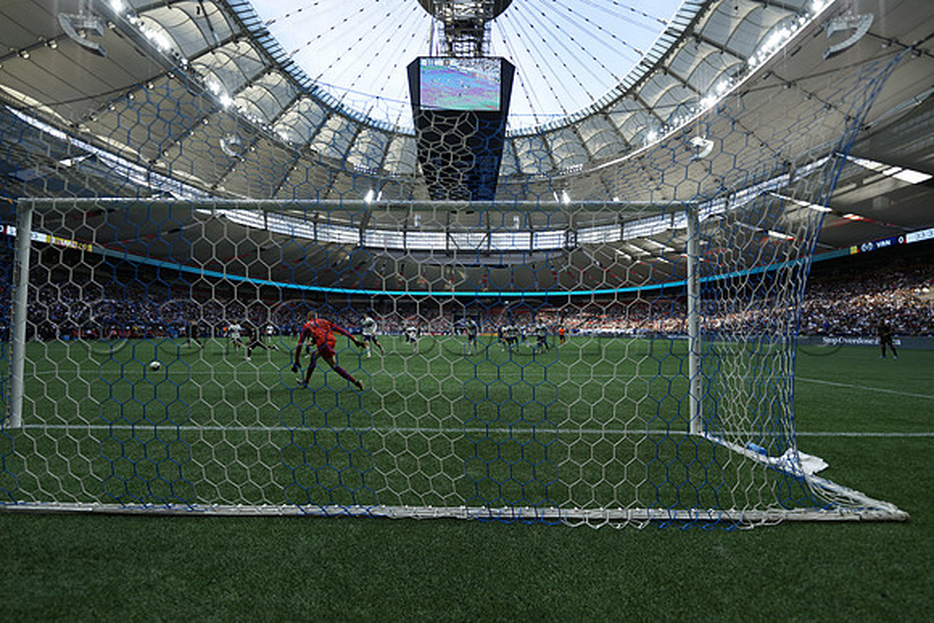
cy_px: 312
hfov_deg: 104.2
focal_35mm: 14
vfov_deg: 81.2
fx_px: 363
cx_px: 467
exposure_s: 1/1600
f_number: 1.8
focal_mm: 14
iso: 250
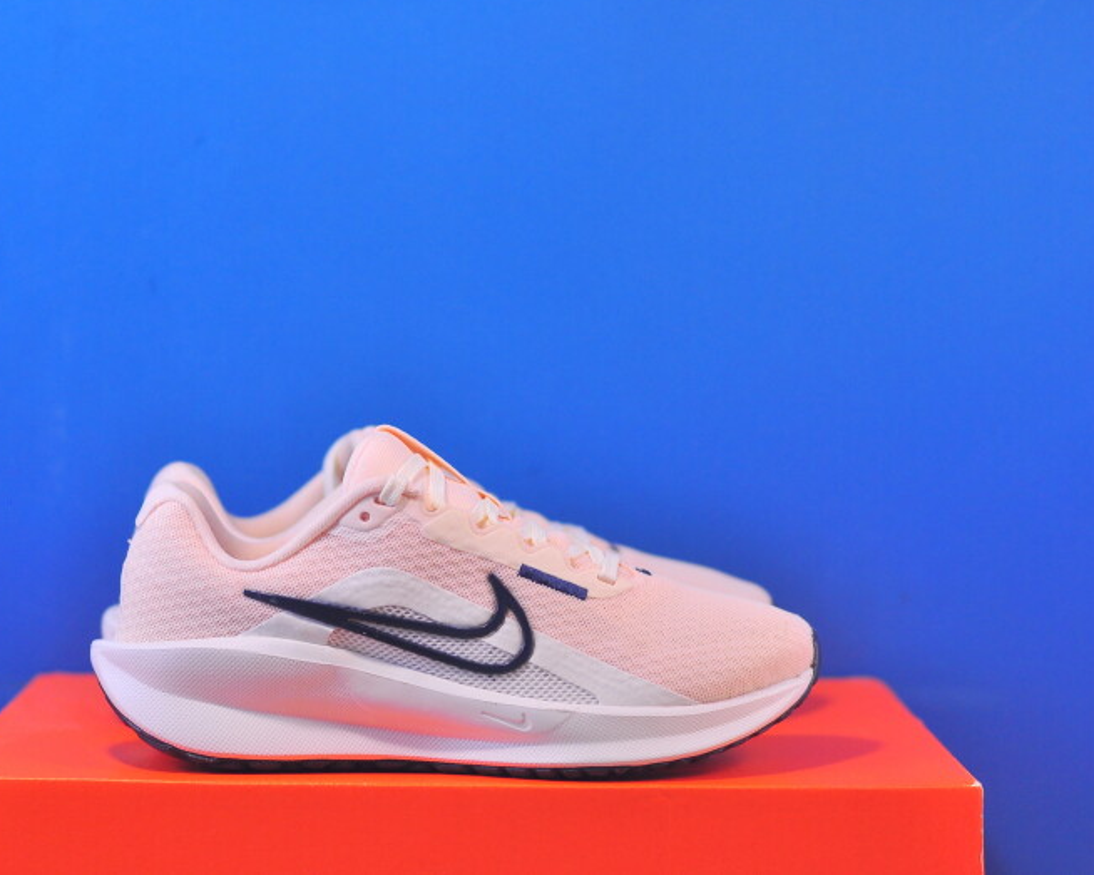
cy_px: 432
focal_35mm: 86
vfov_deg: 17.9
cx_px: 457
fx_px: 2784
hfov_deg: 22.2
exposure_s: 1/320
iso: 250
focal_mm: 50
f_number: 2.5
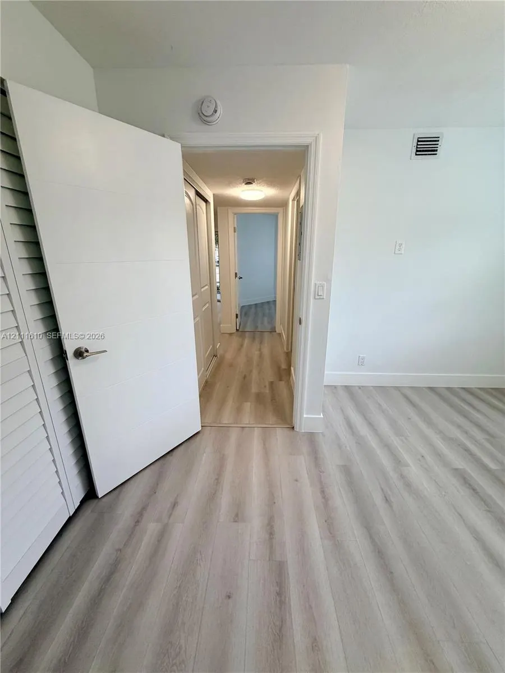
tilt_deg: -16.9
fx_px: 272
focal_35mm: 14
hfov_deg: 85.7
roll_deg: +0.1
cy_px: 336
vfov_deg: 102.1
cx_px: 252
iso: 160
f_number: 2.2
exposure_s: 1/120
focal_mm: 2.22
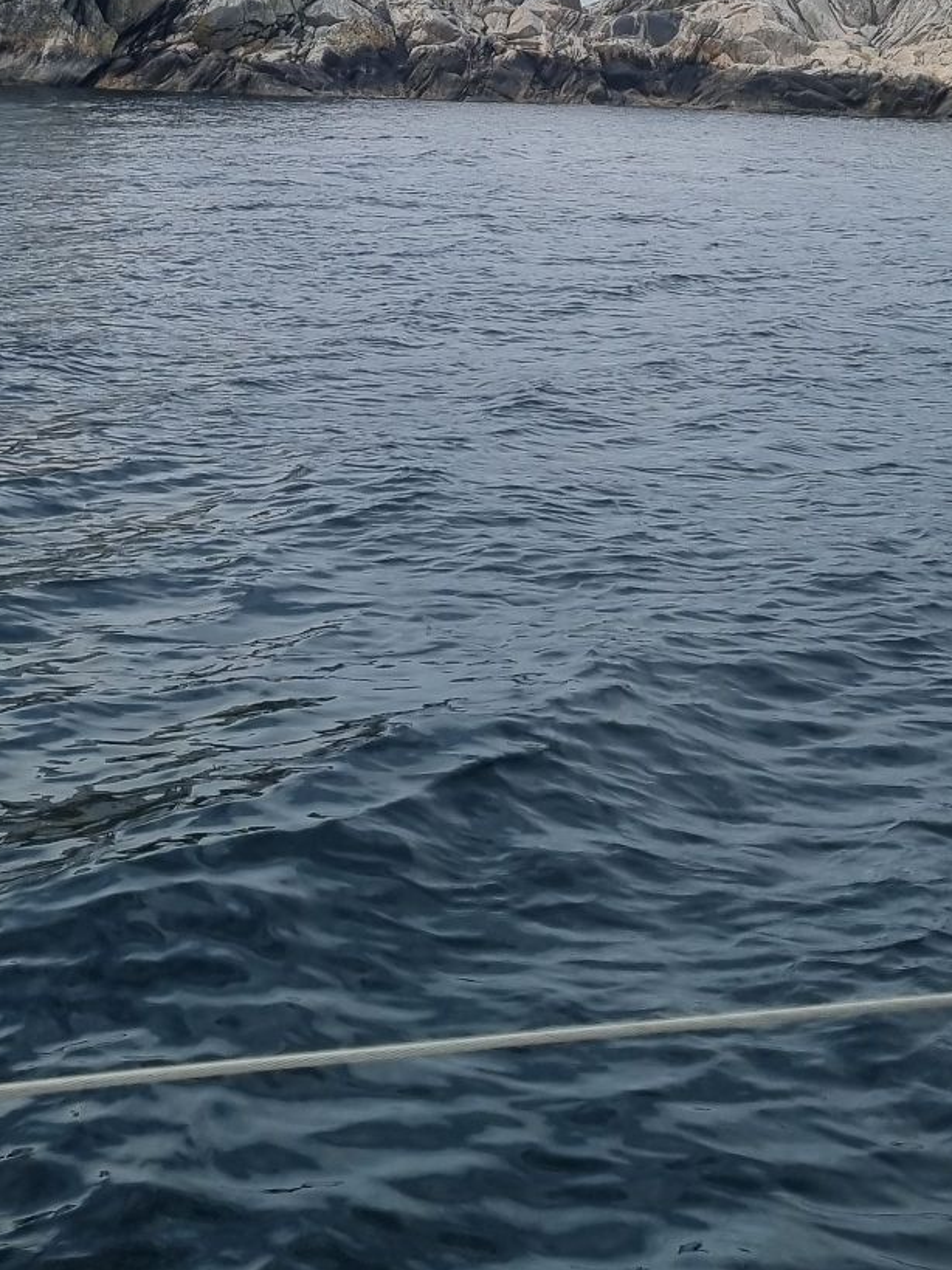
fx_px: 2347
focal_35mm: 64
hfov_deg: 22.9
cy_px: 8
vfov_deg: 28.5
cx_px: 478
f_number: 1.8
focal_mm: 5.4
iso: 50
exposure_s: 1/5296
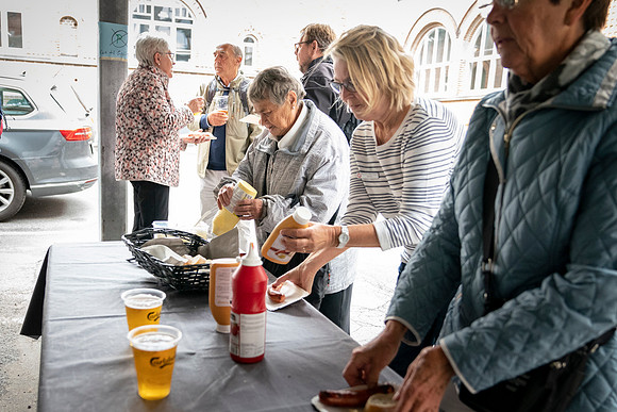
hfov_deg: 57.4
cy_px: 256
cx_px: 264
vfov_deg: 40.1
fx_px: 560
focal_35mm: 33
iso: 5000
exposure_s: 1/250
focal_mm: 24
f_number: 2.8
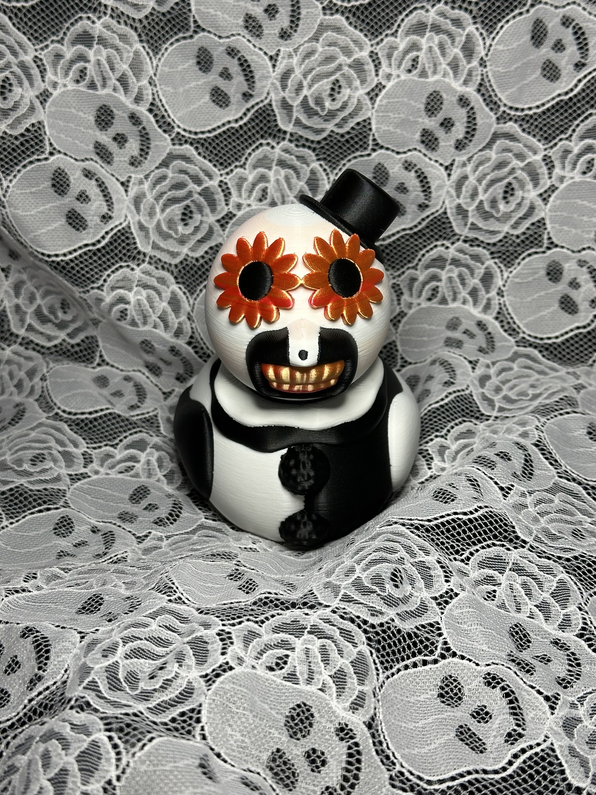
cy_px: 398
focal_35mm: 48
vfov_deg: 39.7
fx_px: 1102
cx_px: 298
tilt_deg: -29.7
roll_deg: +0.4
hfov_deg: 30.3
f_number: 1.78
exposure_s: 1/77
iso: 80
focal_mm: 6.86
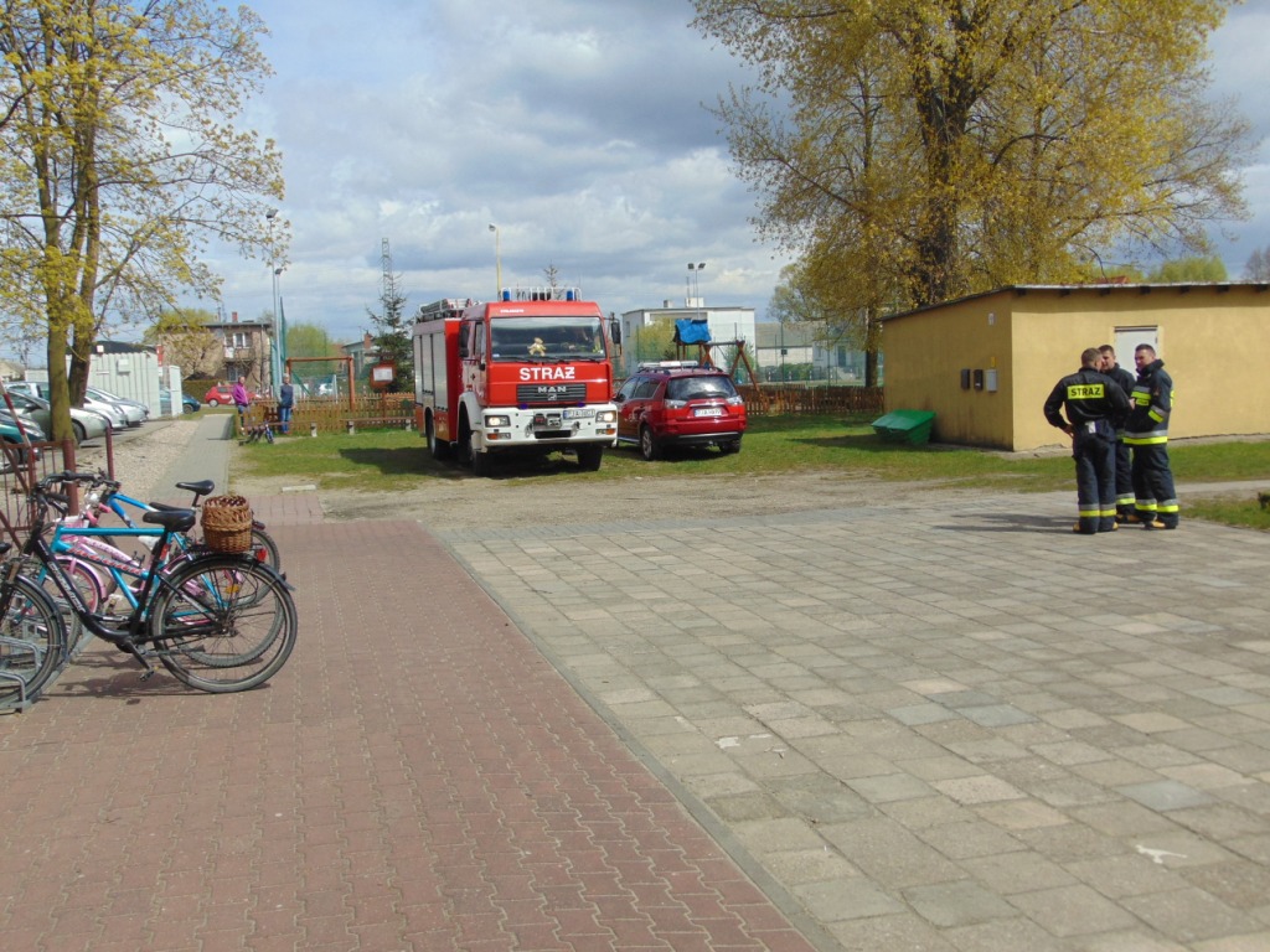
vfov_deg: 40.7
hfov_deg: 52.6
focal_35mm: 35
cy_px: 476
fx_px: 1284
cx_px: 635
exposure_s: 1/250
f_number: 8.3
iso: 80
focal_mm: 6.3
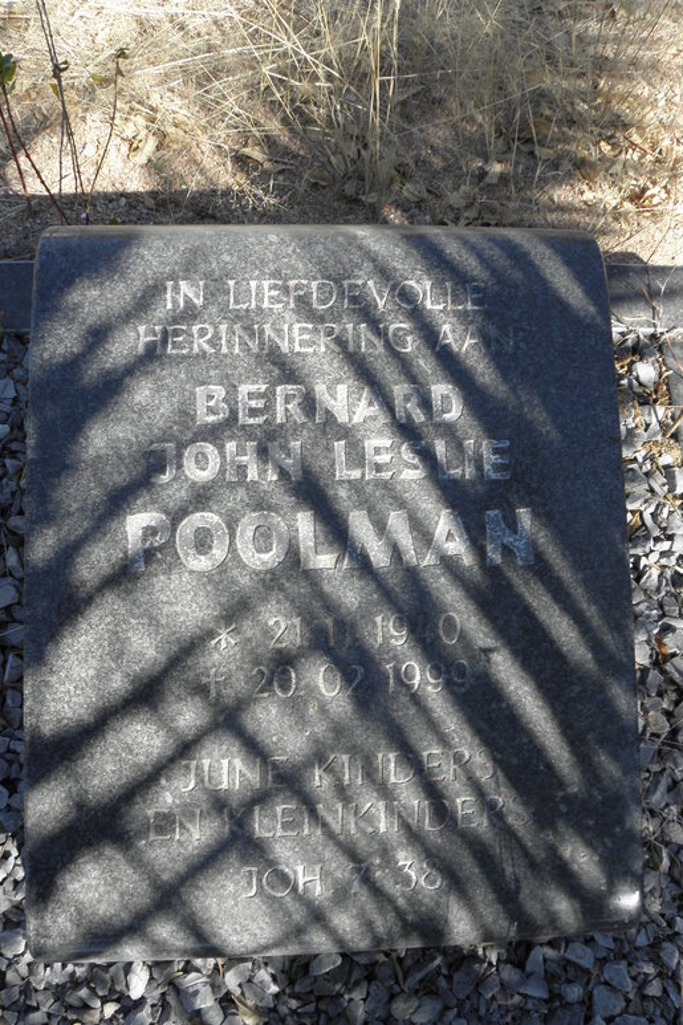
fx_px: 797
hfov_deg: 46.3
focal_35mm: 28
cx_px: 310
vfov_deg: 65.5
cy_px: 511
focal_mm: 4.6
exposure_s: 1/100
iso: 64
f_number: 5.6
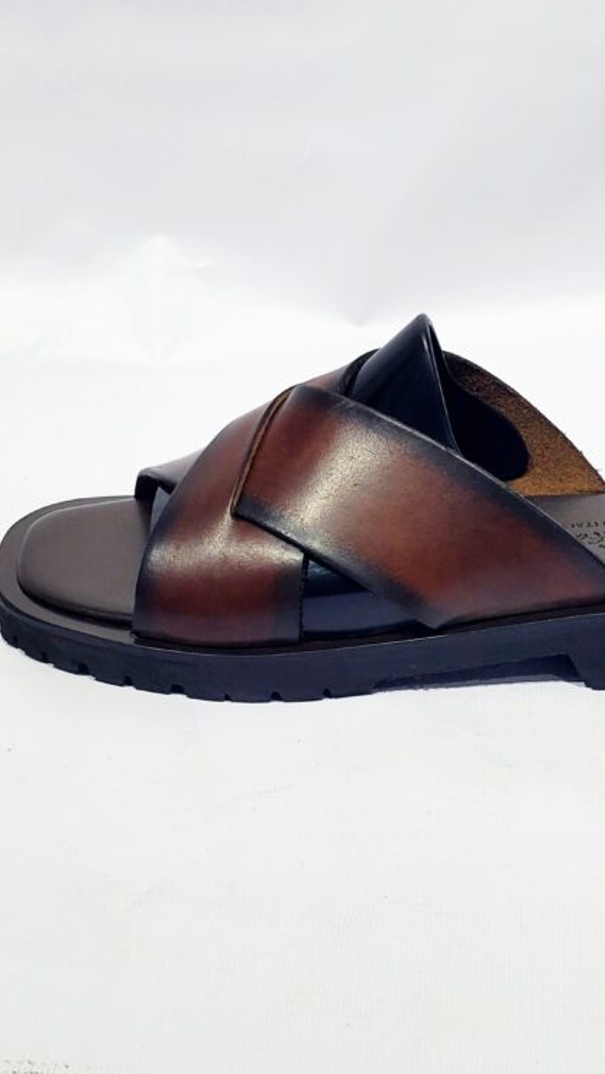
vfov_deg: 66.0
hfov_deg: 40.0
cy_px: 537
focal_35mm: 29
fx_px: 826
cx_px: 363
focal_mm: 4.3
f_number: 2.4
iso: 64
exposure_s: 1/100
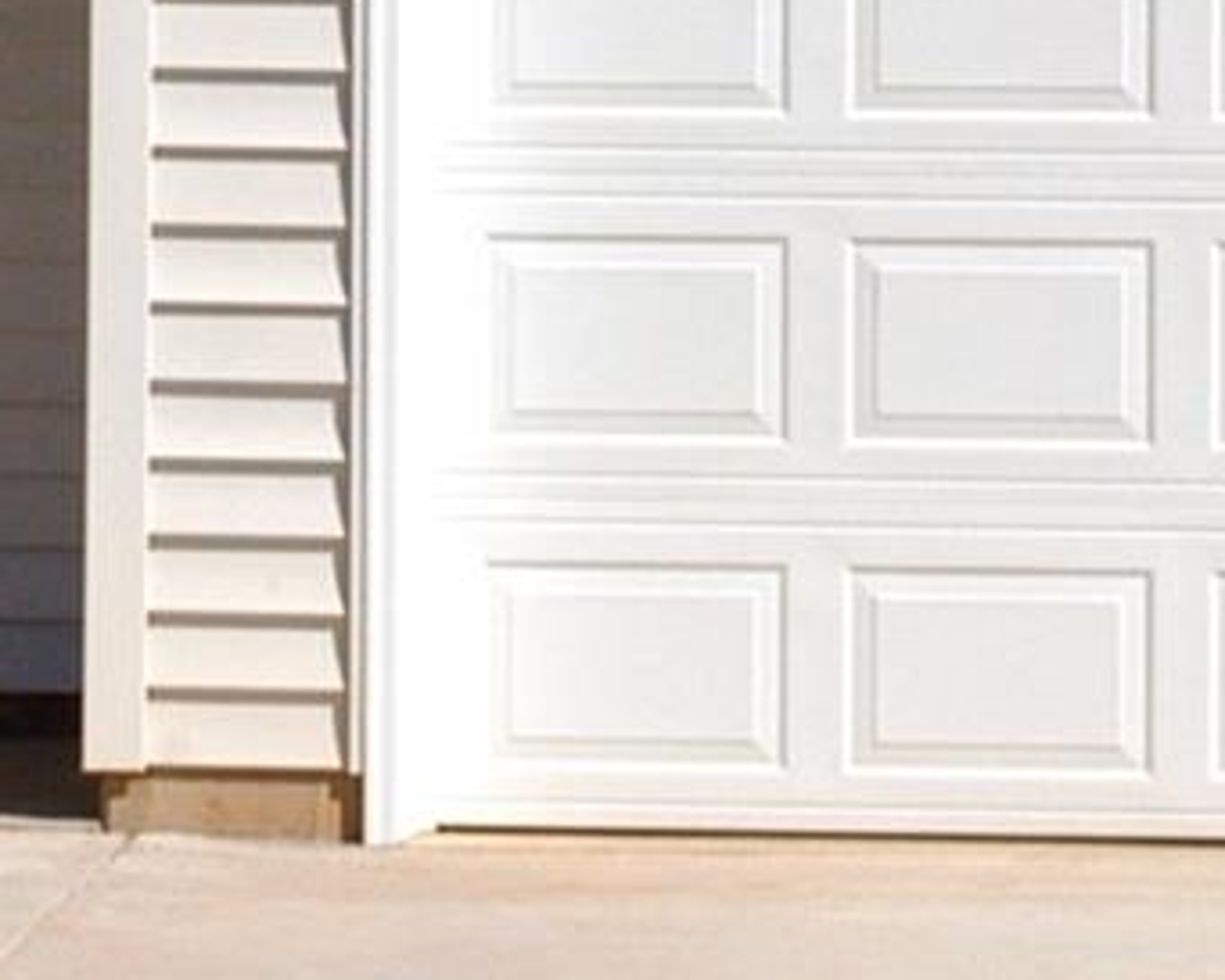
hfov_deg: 6.7
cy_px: -738
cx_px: 316
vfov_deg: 5.3
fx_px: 10408
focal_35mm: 287
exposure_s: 1/640
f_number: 13
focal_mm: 34
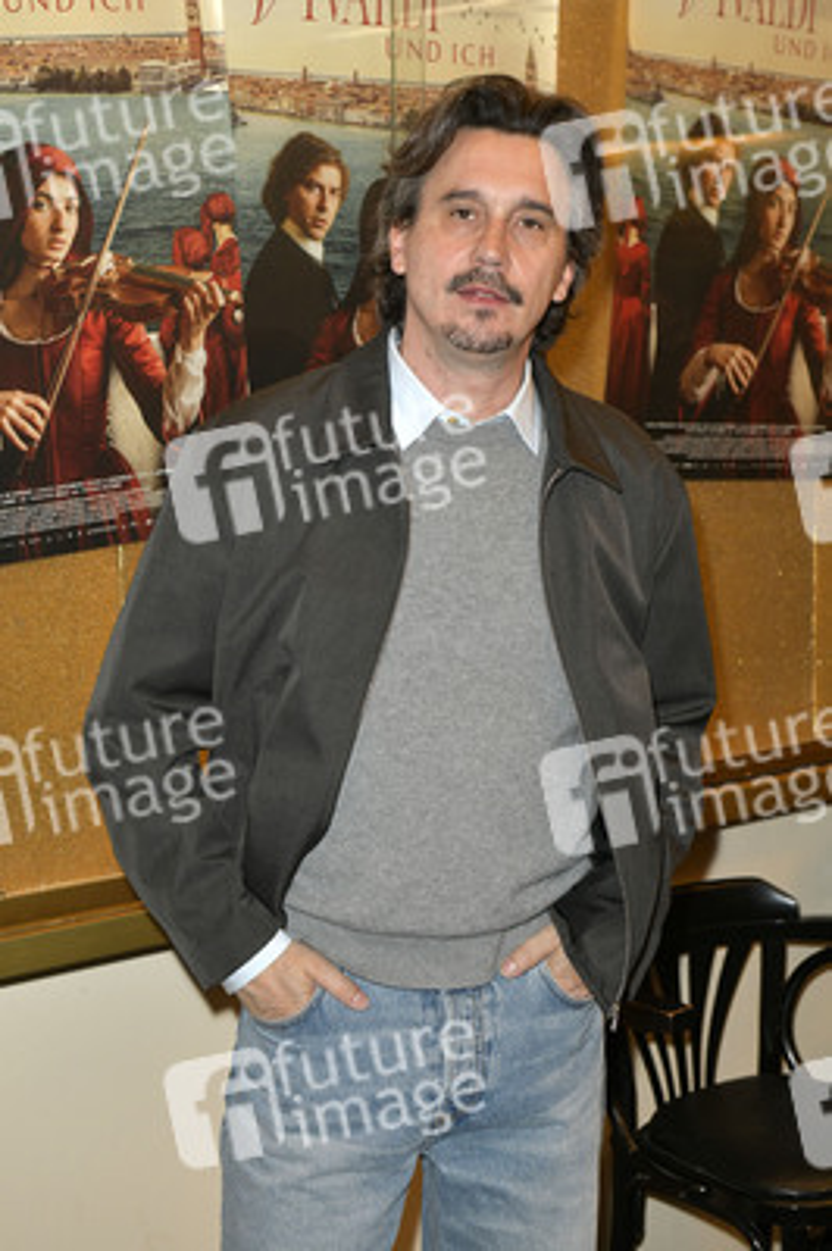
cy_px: 626
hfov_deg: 23.3
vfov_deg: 34.5
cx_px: 416
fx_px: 2014
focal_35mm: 58
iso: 1600
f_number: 5.6
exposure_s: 1/160
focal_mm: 58
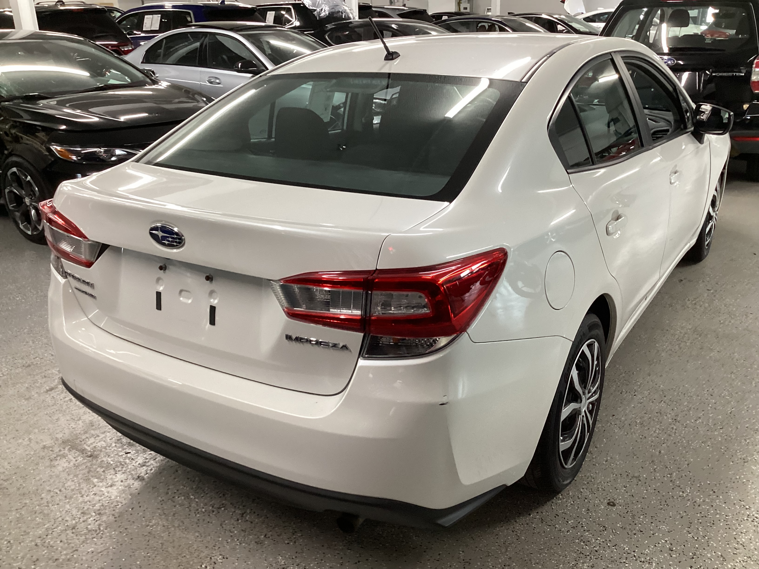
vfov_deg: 45.4
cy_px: 284
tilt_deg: -20.2
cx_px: 380
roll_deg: -1.4
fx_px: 680
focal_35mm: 31
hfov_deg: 58.4
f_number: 2.4
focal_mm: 3.3
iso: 200
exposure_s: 1/60
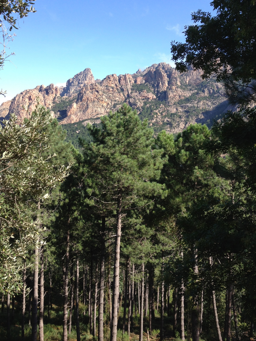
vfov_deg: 52.6
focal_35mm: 35
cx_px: 128
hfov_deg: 40.7
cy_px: 170
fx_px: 345
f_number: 2.4
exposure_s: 1/665
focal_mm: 4.28
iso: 64
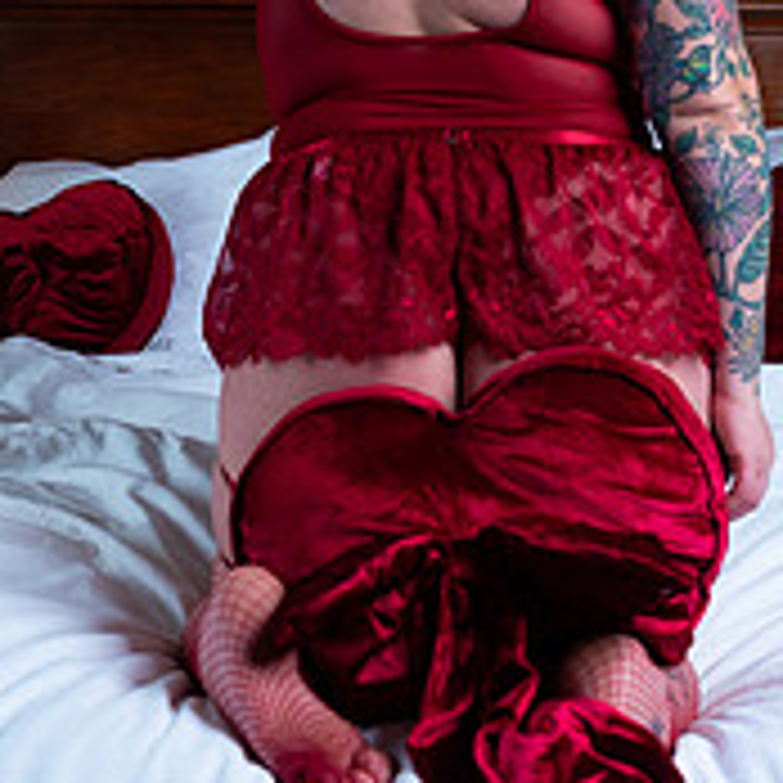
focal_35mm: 77
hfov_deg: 22.5
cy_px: 274
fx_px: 1971
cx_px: 356
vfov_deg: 22.4
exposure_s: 1/500
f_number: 4
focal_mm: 35
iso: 125
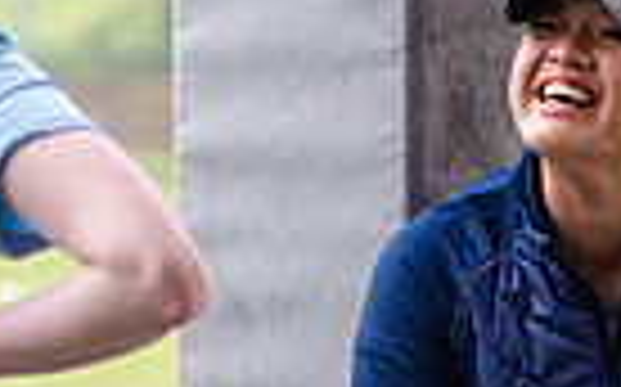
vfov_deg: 3.1
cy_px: 105
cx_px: 513
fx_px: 7255
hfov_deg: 4.9
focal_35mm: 429
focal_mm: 92
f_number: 2.8
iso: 800
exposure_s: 1/400
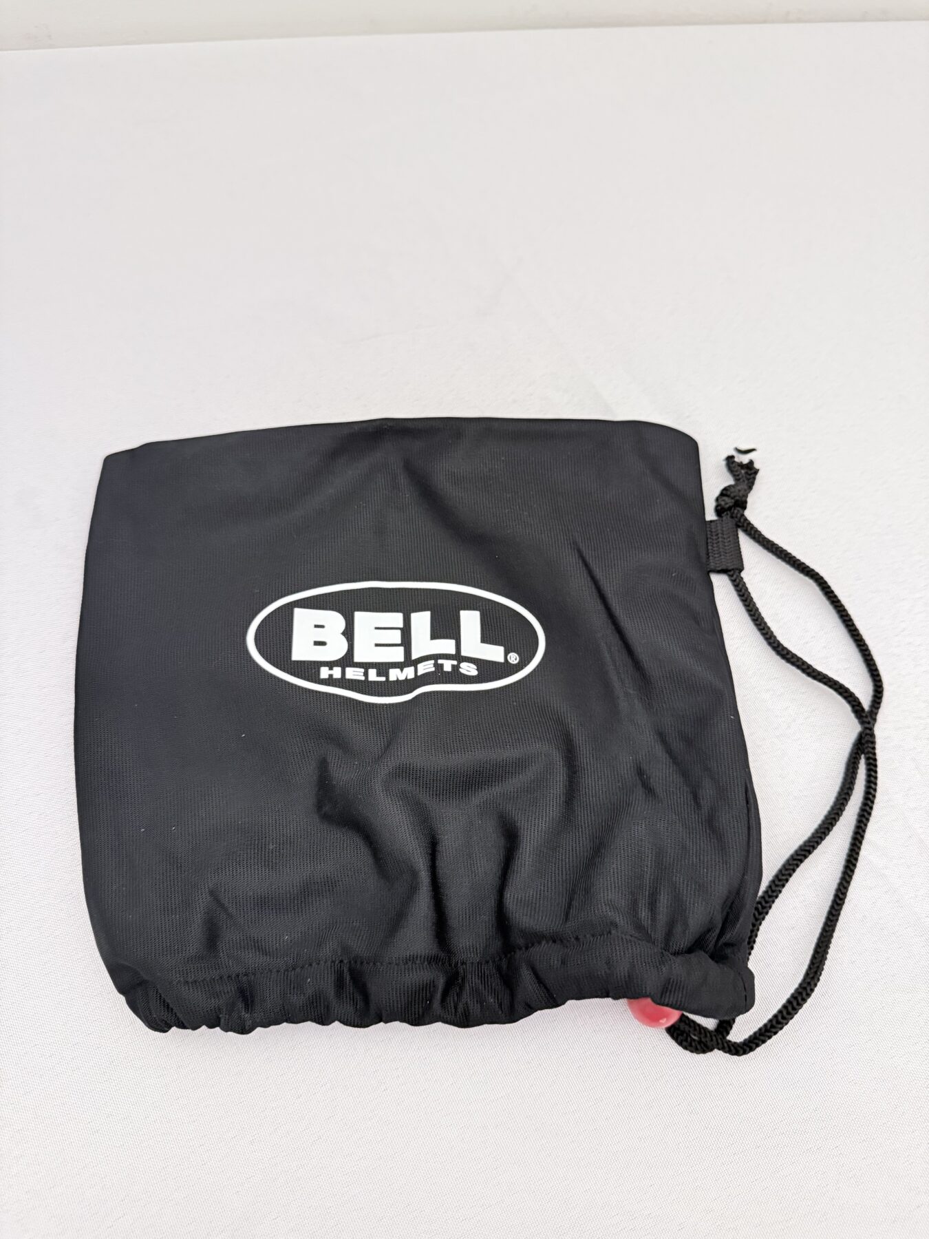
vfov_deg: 71.6
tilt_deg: -66.9
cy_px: 620
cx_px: 464
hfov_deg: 56.8
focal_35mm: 24
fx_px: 859
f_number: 1.78
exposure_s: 1/33
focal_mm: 6.76
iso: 640
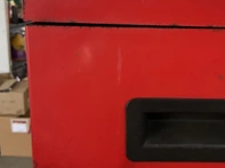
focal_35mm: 59
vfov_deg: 24.7
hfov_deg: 32.3
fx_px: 383
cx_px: 160
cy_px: 74
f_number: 1.8
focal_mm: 3
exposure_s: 1/60
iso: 160
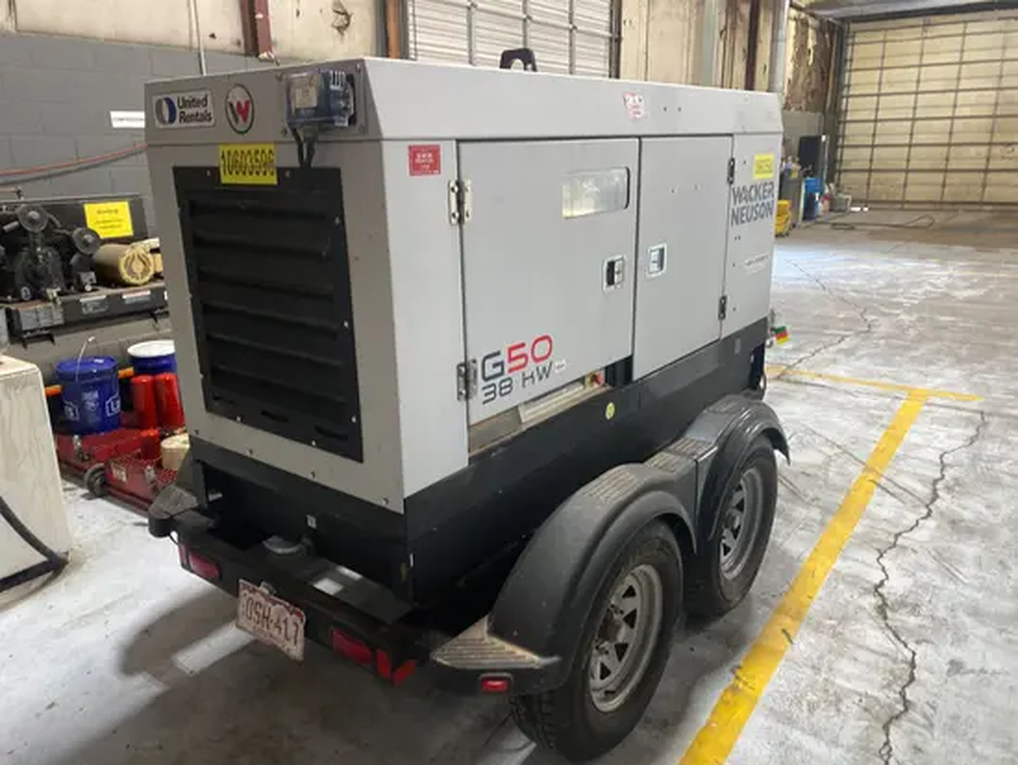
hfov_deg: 67.3
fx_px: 765
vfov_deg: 53.1
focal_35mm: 26
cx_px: 509
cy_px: 382
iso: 250
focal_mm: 4.25
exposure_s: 1/60
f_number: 1.8
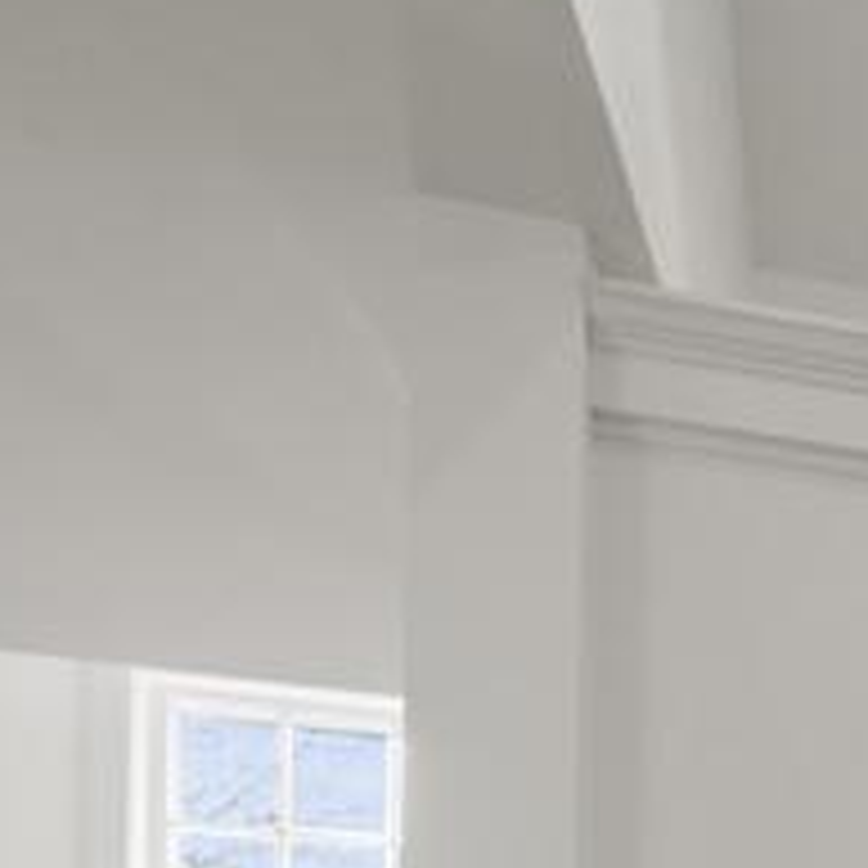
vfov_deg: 15.2
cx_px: 2433
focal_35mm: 95
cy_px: 1664
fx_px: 2695
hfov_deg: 11.9
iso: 1000
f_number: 11
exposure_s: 1/5
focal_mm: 12
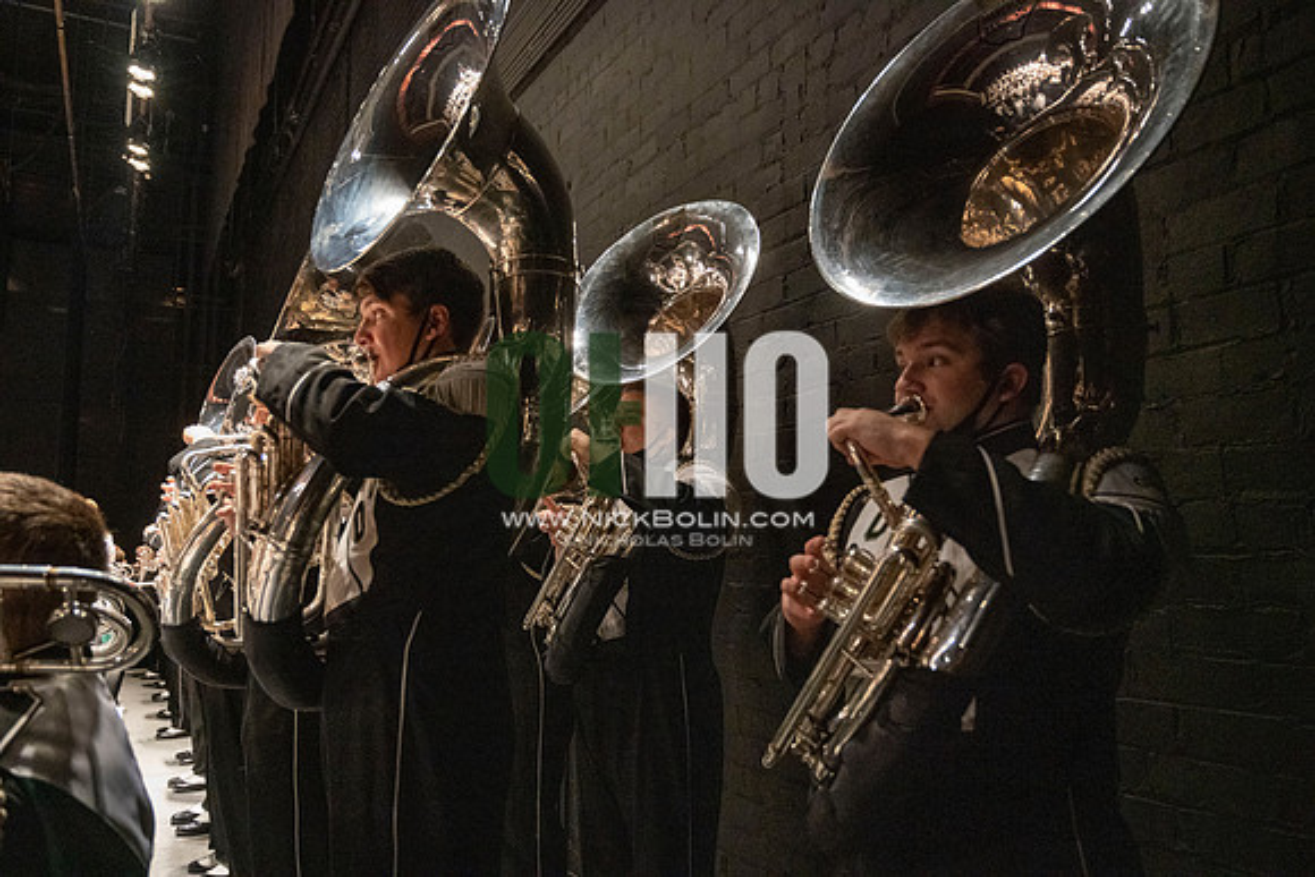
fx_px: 986
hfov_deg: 67.4
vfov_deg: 48.0
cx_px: 658
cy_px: 438
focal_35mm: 27
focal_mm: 27
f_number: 4
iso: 6400
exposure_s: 1/200
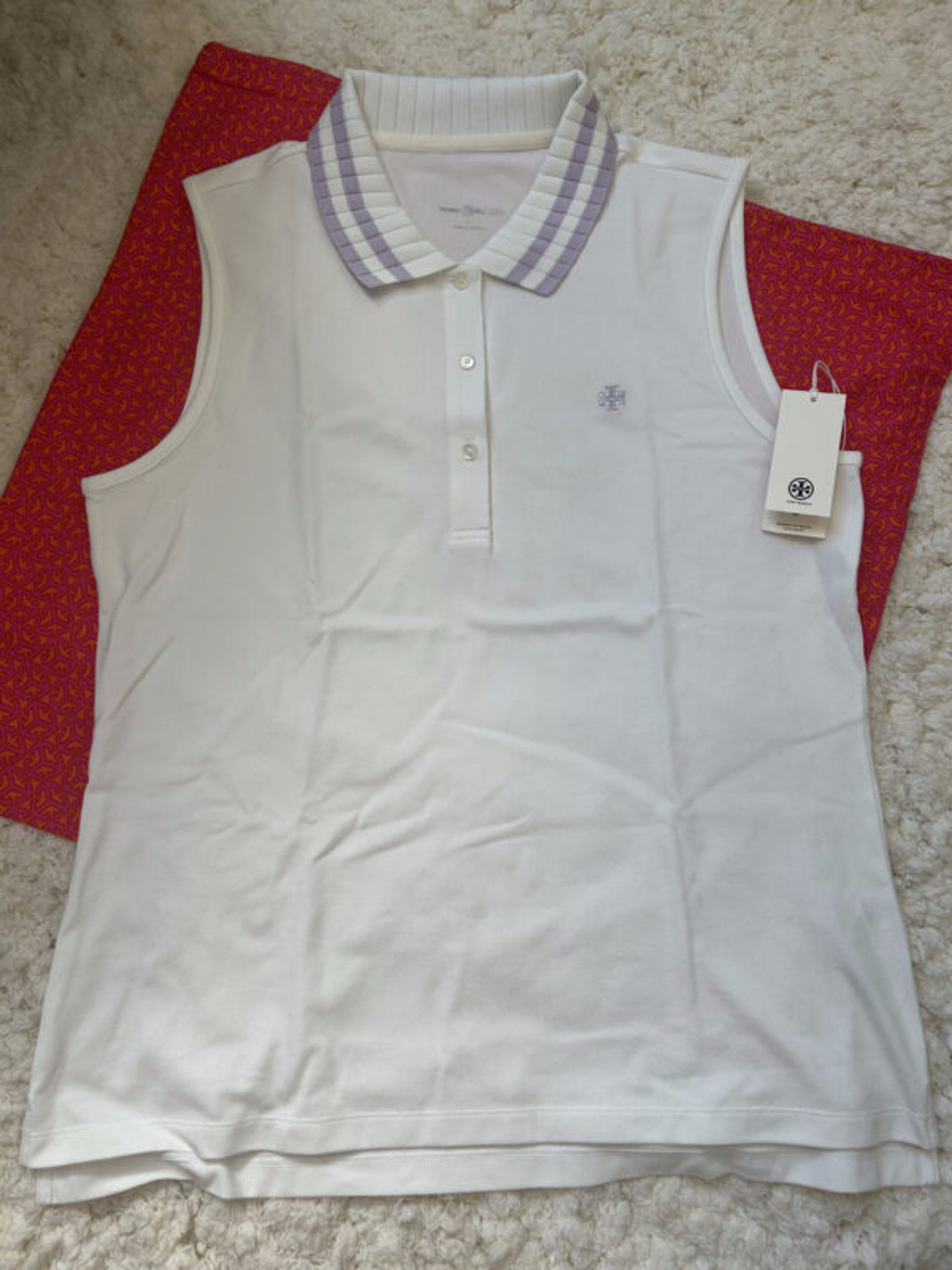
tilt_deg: -80.5
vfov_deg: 67.3
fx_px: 953
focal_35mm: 26
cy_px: 635
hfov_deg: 53.1
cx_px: 476
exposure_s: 1/121
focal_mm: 5.7
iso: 40
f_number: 1.5
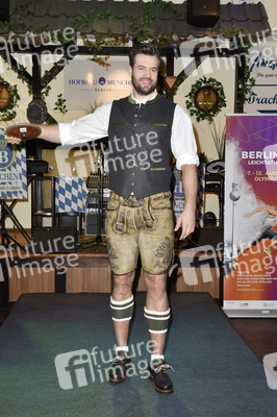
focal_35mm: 38
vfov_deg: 50.7
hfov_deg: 35.0
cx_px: 138
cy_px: 208
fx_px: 439
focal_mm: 38
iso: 800
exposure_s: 1/100
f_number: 5.6
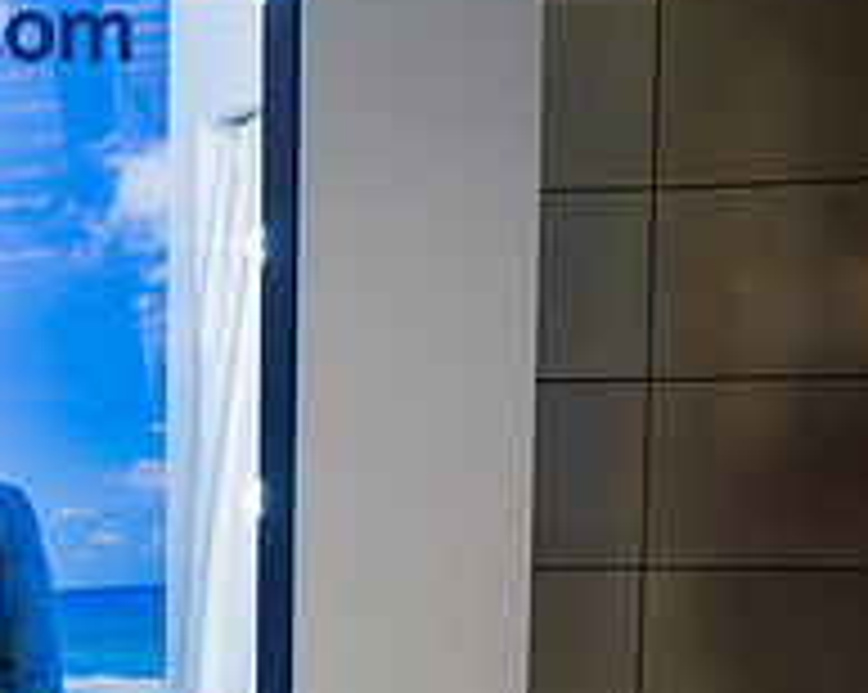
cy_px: 585
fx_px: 2027
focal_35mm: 79
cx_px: -355
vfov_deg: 19.1
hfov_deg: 21.2
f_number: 3.2
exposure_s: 1/500
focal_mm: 28
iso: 1250
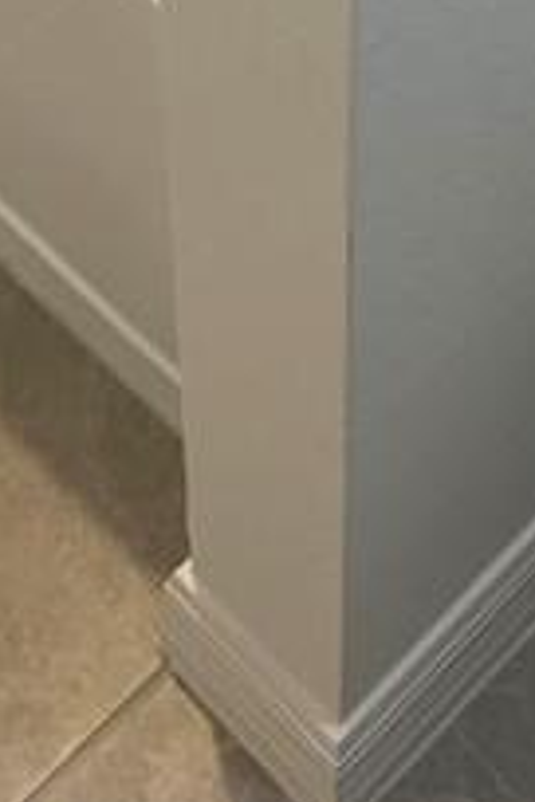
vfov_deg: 17.3
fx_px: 2274
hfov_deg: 13.4
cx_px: 149
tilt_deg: -36.1
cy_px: -523
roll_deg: +3.9
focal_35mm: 102
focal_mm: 5.7
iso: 80
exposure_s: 1/120
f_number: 1.5
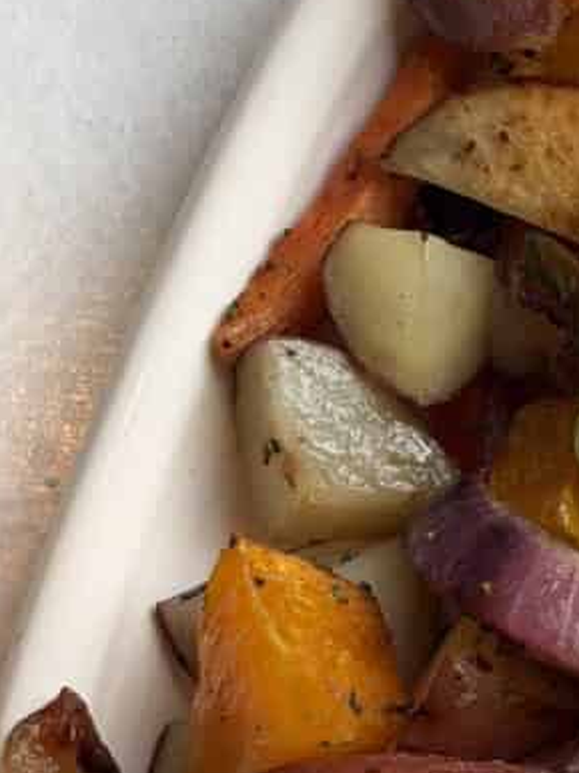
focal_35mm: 199
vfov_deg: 9.9
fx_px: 4443
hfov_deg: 7.2
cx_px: 1054
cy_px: 709
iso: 50
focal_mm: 6.9
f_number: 1.8
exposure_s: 1/124
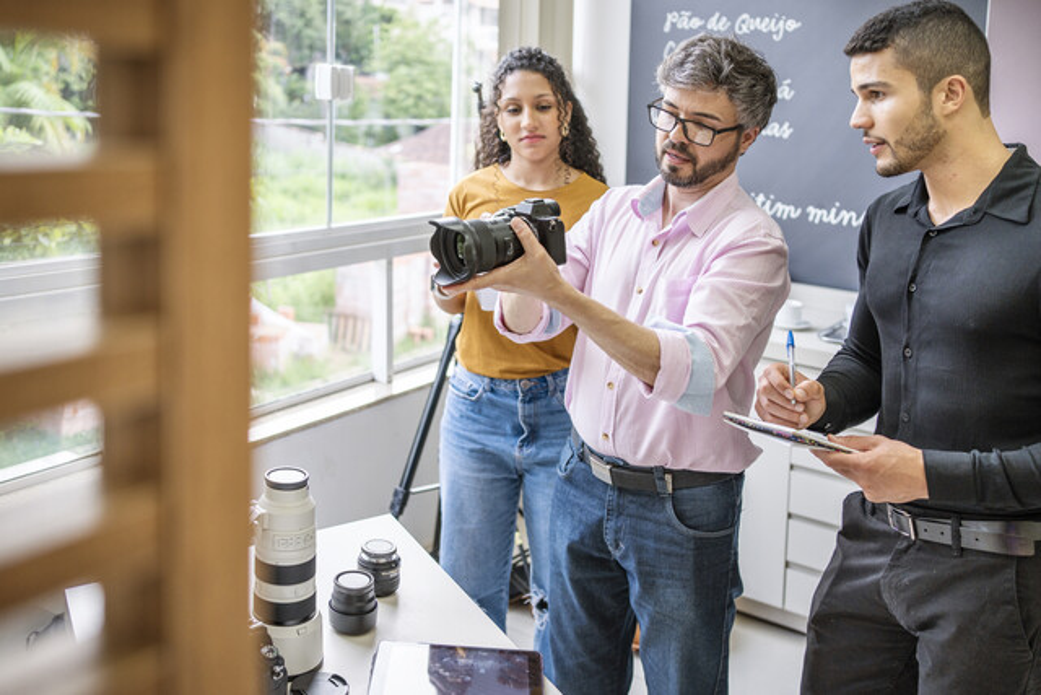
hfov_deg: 54.4
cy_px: 348
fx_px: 1012
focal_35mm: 35
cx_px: 520
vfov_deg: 37.9
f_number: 2.8
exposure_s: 1/100
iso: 400
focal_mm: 35
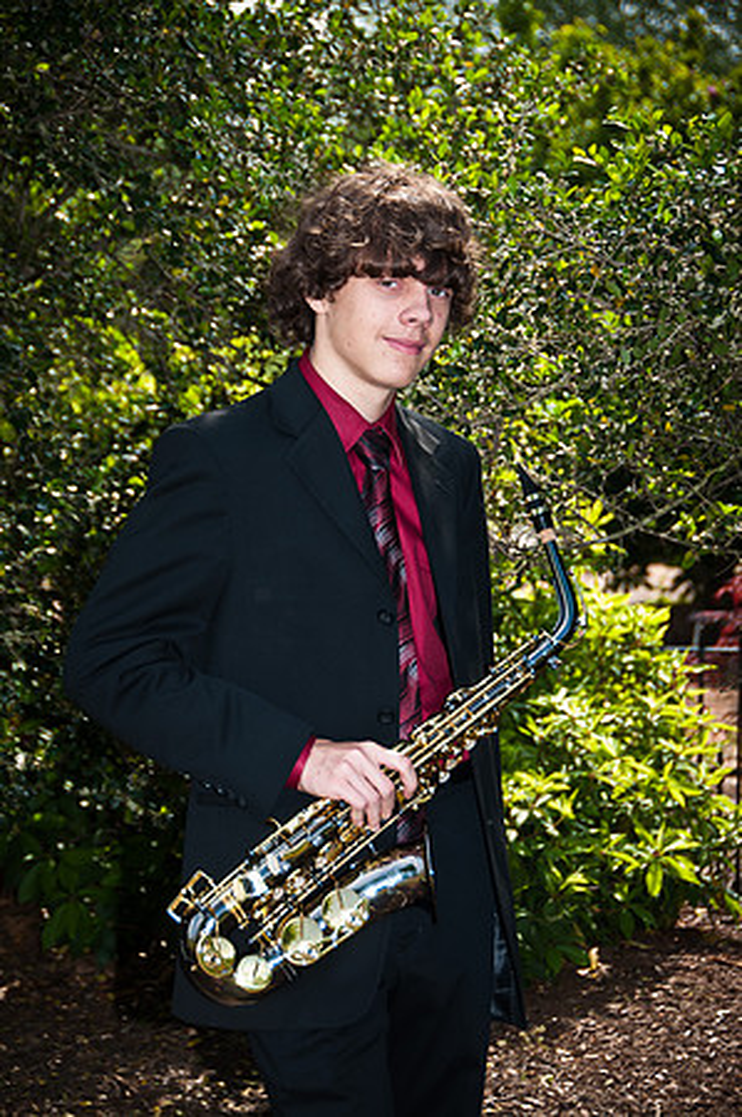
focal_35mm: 112
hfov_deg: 12.2
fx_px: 3486
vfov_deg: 18.2
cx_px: 371
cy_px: 558
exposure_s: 1/250
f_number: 5
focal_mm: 75
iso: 200
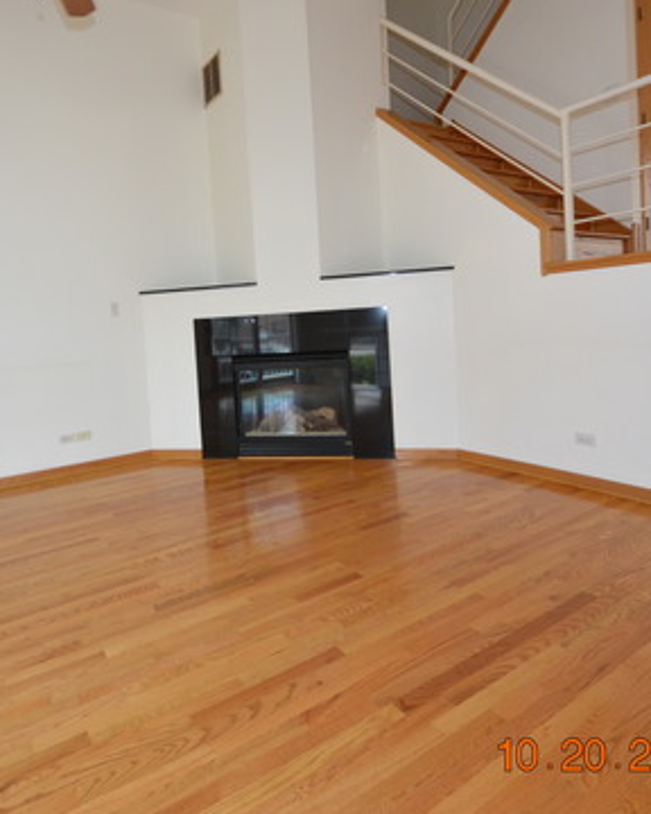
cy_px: 345
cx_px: 271
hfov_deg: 67.6
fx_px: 482
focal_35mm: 20
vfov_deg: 79.8
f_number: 7.1
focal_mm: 8
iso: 800
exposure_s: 1/40
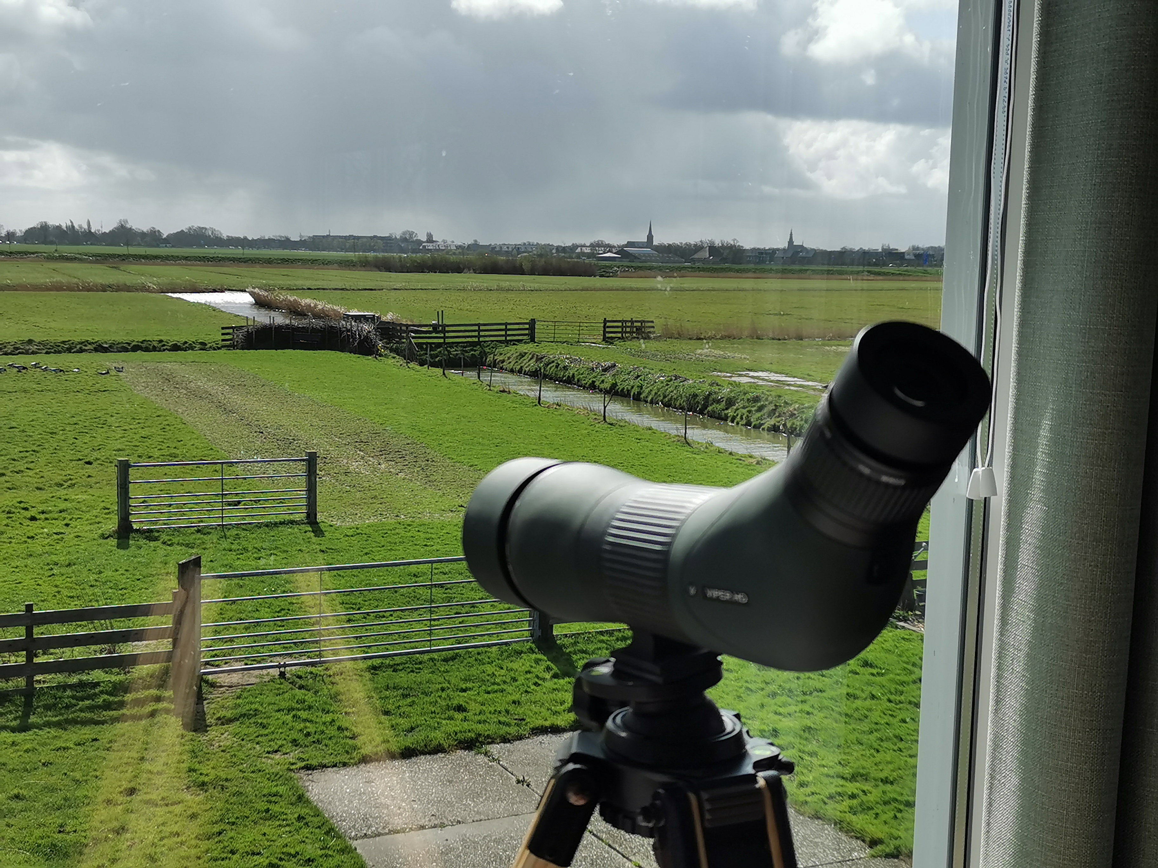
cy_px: 434
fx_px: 1539
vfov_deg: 31.5
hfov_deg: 41.2
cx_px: 579
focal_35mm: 46
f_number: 1.8
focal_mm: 5.58
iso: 50
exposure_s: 1/3610
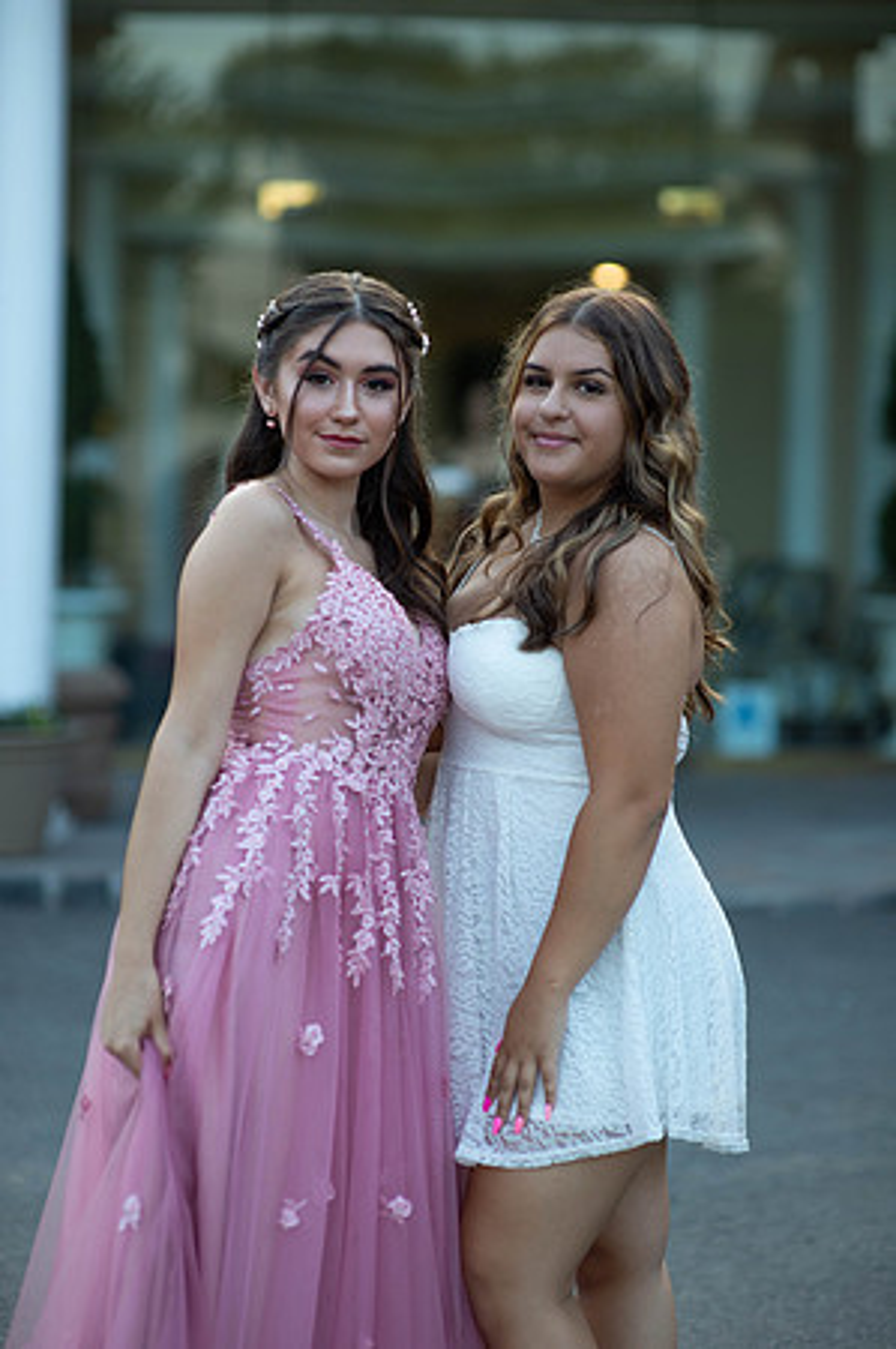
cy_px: 674
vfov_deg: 23.9
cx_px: 448
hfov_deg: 16.0
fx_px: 3180
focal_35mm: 85
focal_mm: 85
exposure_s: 1/1000
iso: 250
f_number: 2
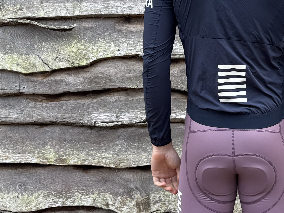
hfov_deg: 28.1
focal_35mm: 67
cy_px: 44
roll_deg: -1.0
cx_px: 243
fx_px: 550
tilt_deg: -2.2
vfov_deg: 21.7
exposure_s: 1/499
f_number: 1.78
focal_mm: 6.76
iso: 80
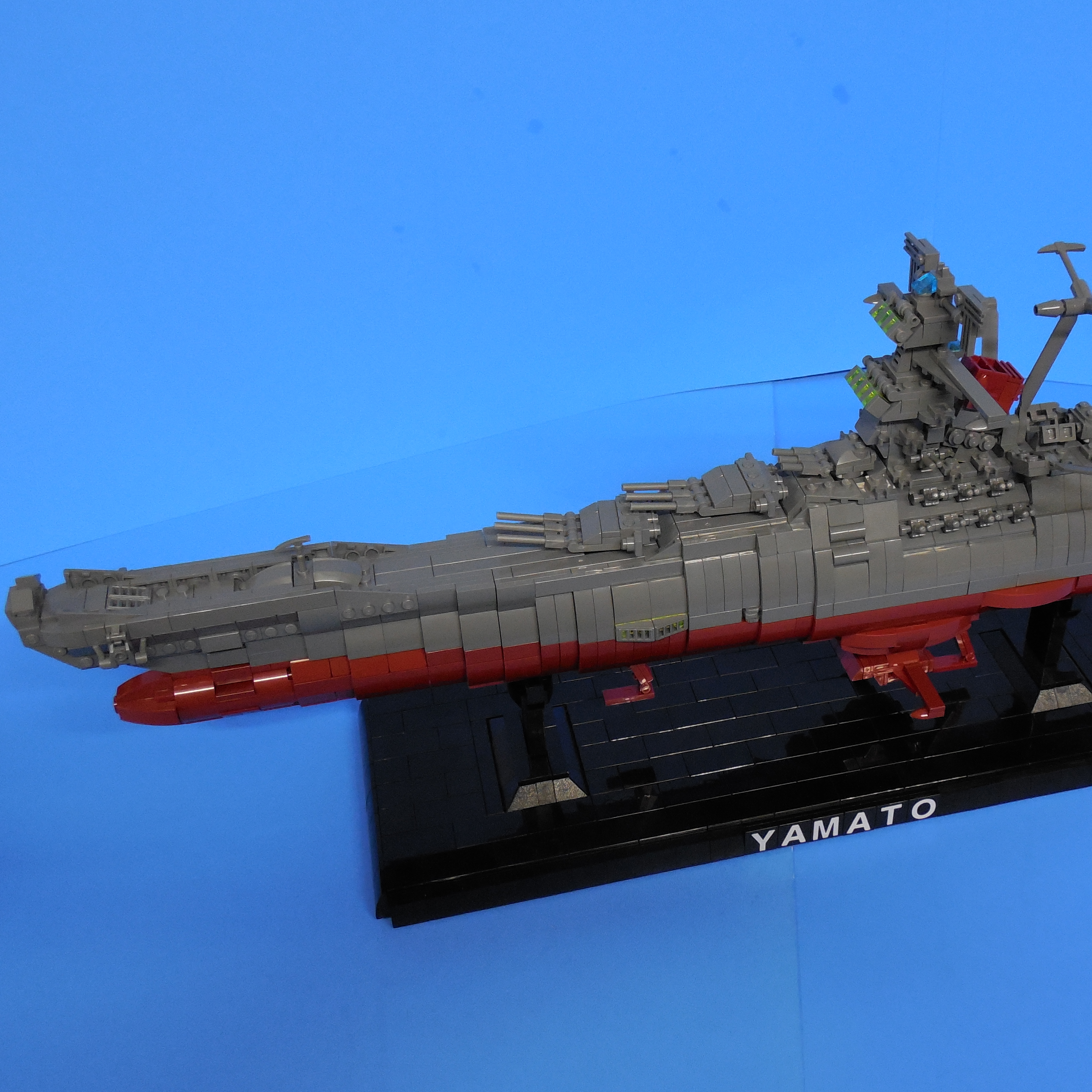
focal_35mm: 38
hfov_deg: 43.4
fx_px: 1356
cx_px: 712
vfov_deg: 43.9
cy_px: 526
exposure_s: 1/13
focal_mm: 5.6
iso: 400
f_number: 3.6
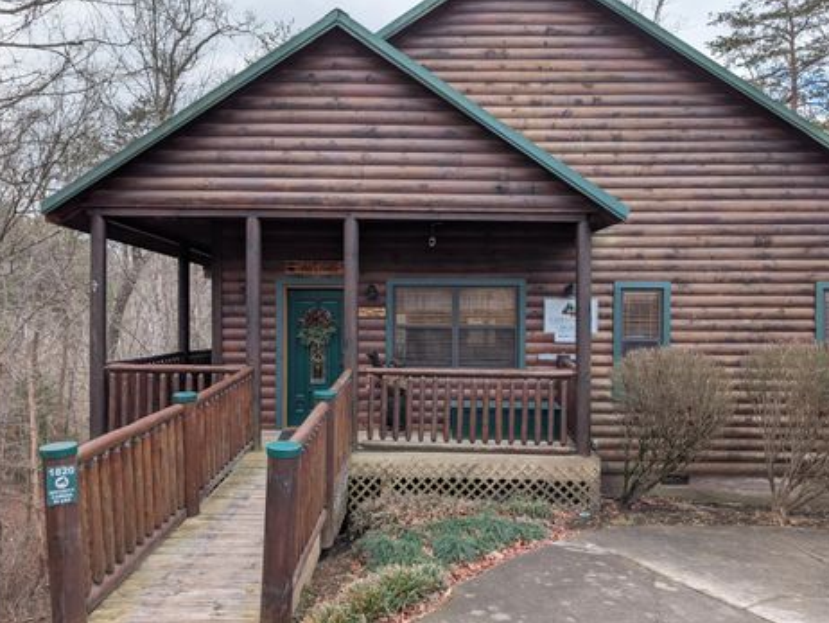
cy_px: 332
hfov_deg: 67.3
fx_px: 623
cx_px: 398
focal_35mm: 26
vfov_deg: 53.1
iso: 21
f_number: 1.68
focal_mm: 6.9
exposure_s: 1/286
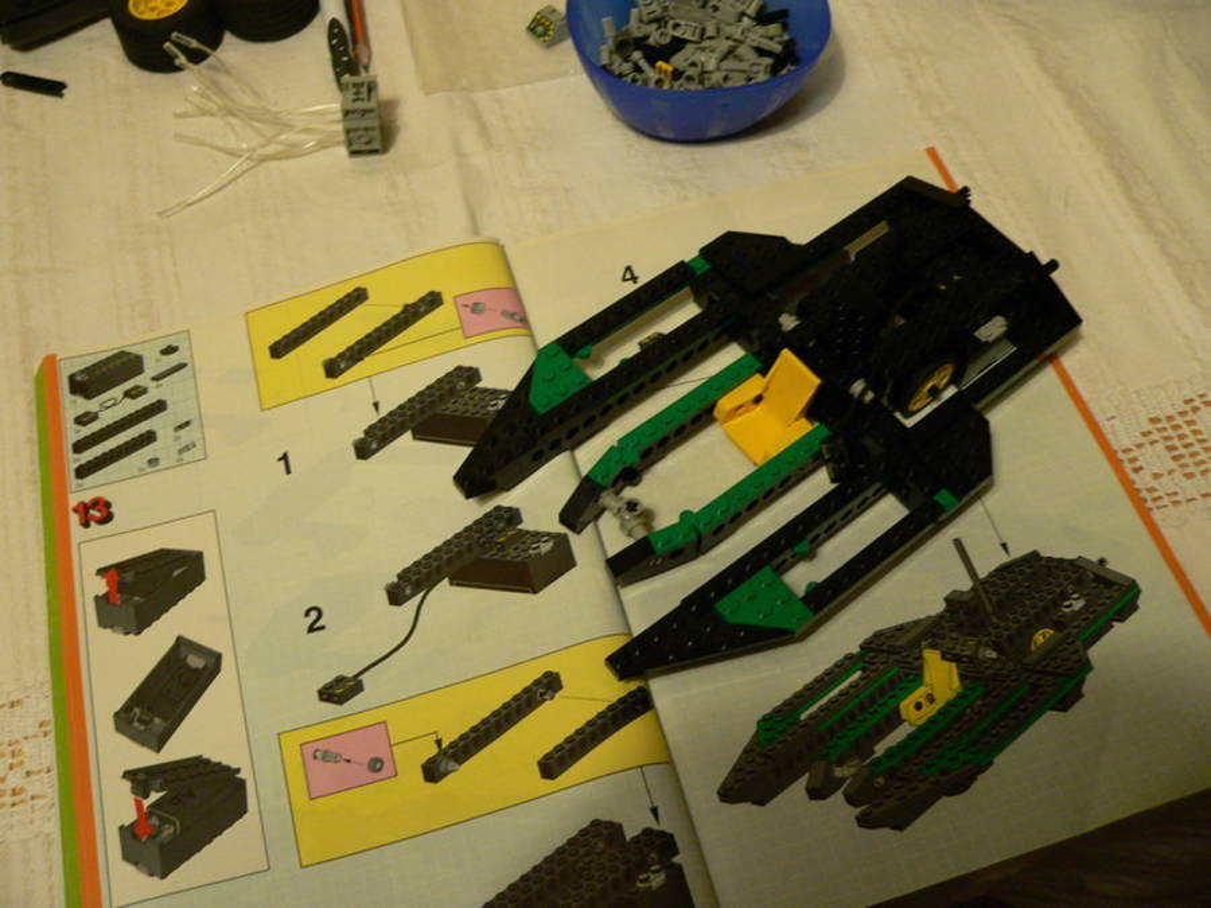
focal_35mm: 36
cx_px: 606
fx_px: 1259
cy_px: 454
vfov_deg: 39.7
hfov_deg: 51.4
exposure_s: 1/10
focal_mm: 6
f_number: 2.8
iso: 200
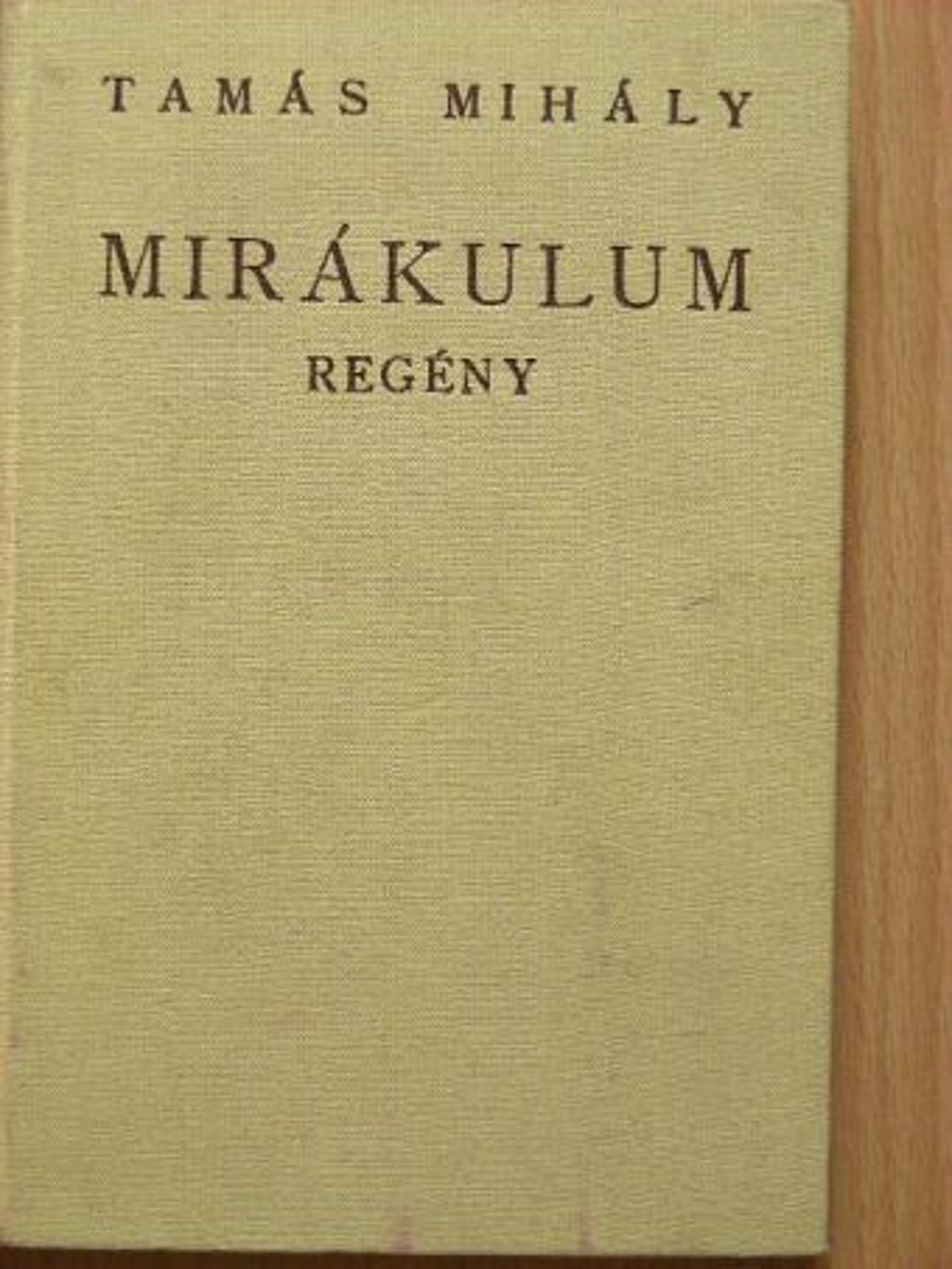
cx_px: 476
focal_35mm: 99
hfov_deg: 14.9
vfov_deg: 19.8
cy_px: 634
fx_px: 3629
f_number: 3.5
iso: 200
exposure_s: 1/86
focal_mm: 16.5
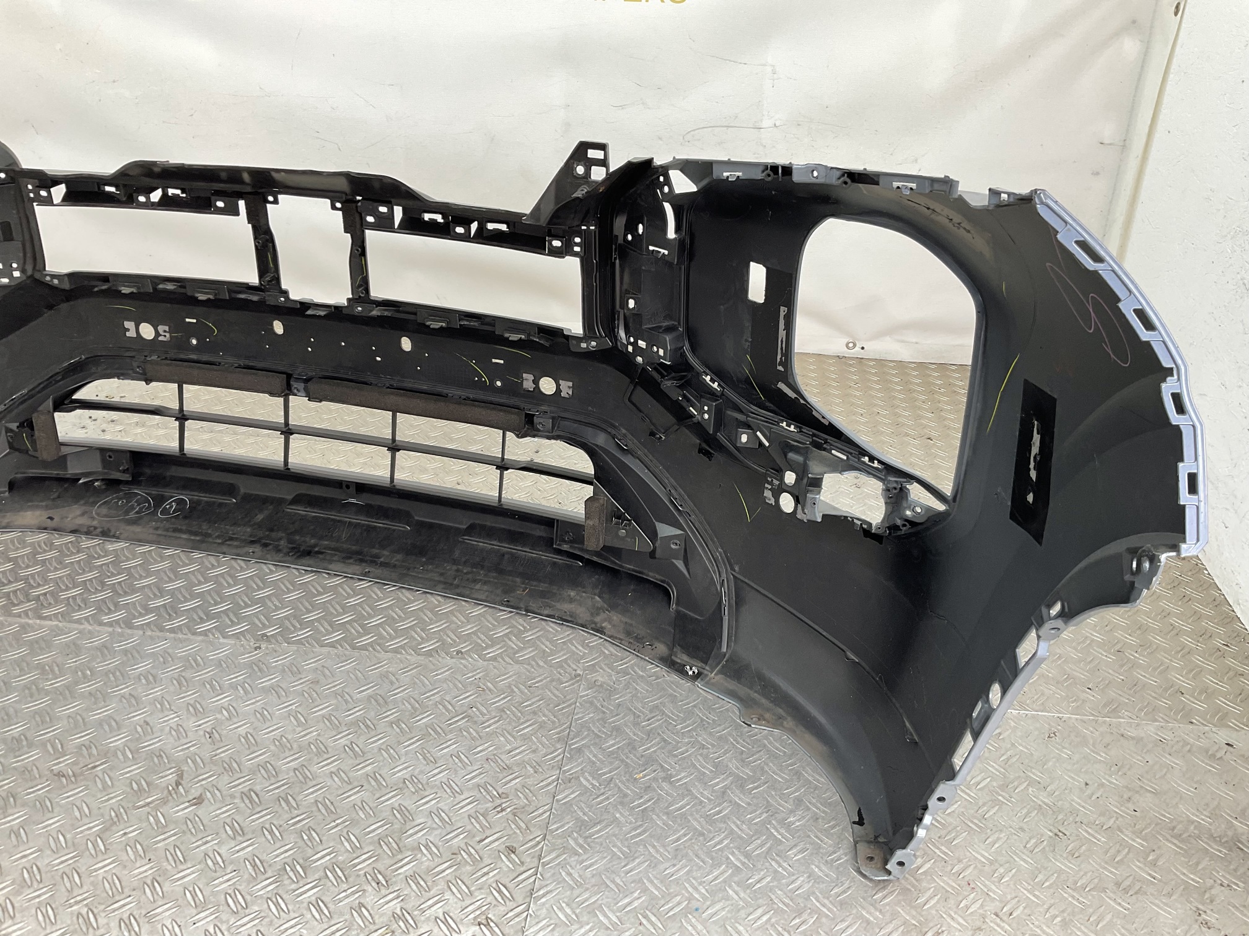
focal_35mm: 29
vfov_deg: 48.2
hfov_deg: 61.7
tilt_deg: -27.9
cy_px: 468
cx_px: 624
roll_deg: -2.1
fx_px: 1046
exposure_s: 1/100
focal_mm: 3
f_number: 1.8
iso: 25
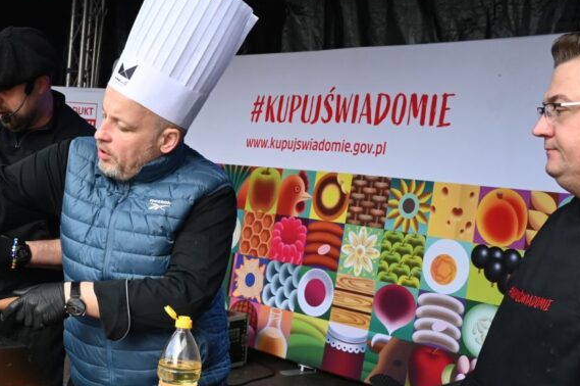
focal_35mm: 54
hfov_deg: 36.6
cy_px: 284
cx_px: 209
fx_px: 869
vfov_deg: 24.7
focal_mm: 30
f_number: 10
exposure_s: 1/400
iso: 2000
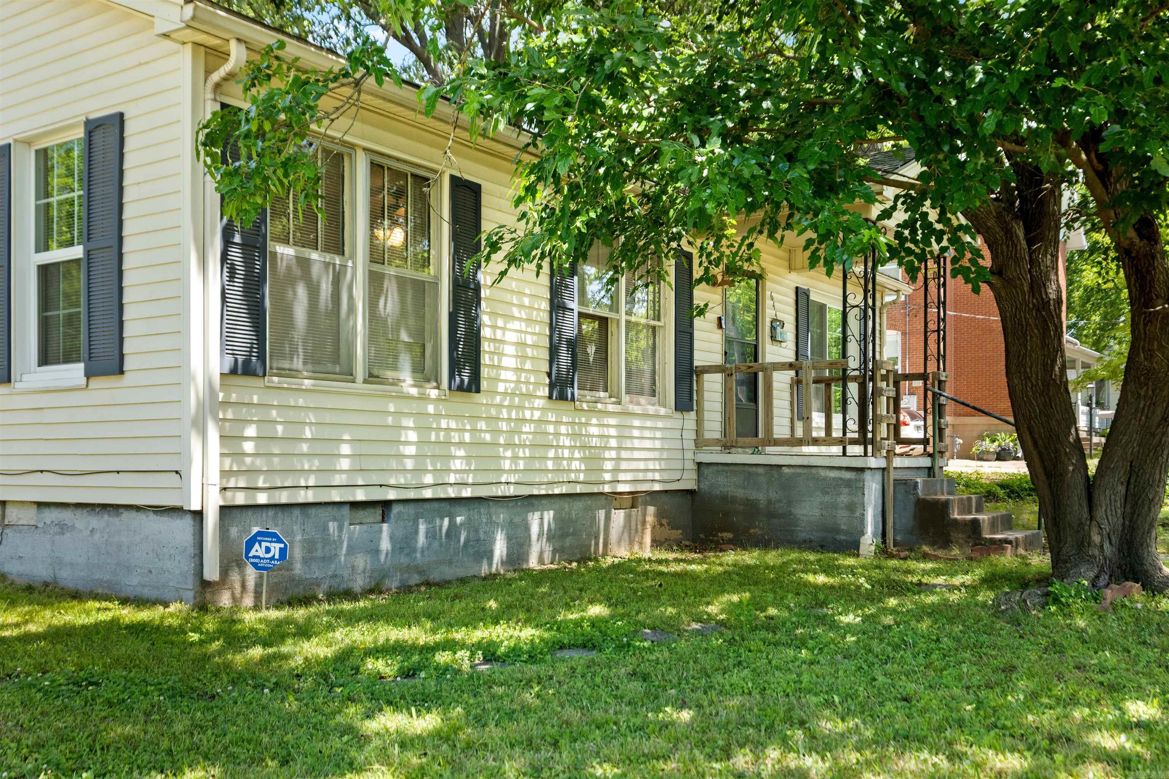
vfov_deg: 37.9
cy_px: 390
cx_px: 584
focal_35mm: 35
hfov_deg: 54.4
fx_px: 1136
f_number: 5.6
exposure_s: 1/800
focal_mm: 35
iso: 1250
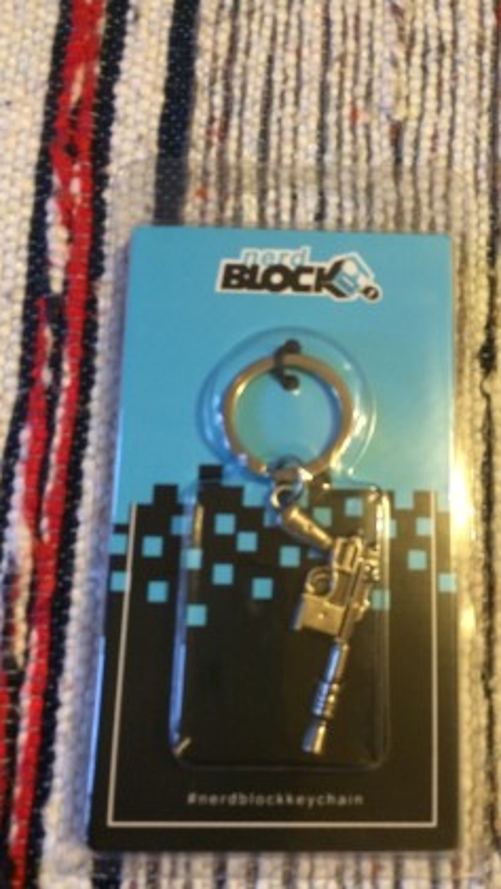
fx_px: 755
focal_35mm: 32
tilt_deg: -78.5
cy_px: 444
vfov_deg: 61.0
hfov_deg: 36.5
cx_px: 317
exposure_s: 1/17
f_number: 2.2
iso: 320
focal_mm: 4.15
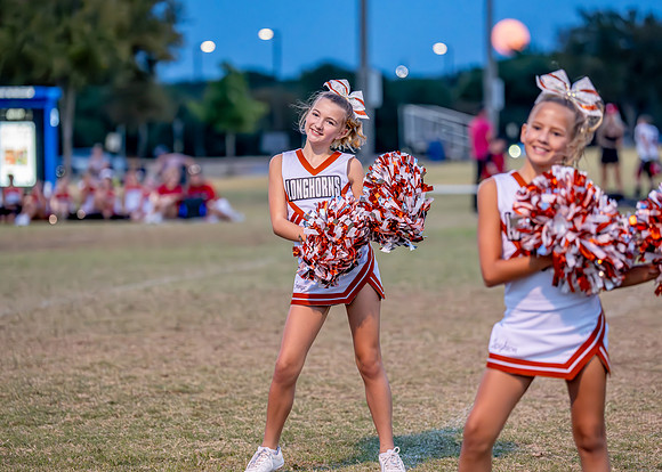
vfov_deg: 8.3
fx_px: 3246
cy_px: 224
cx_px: 341
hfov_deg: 11.6
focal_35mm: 173
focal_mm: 139
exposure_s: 1/1000
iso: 5000
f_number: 2.8
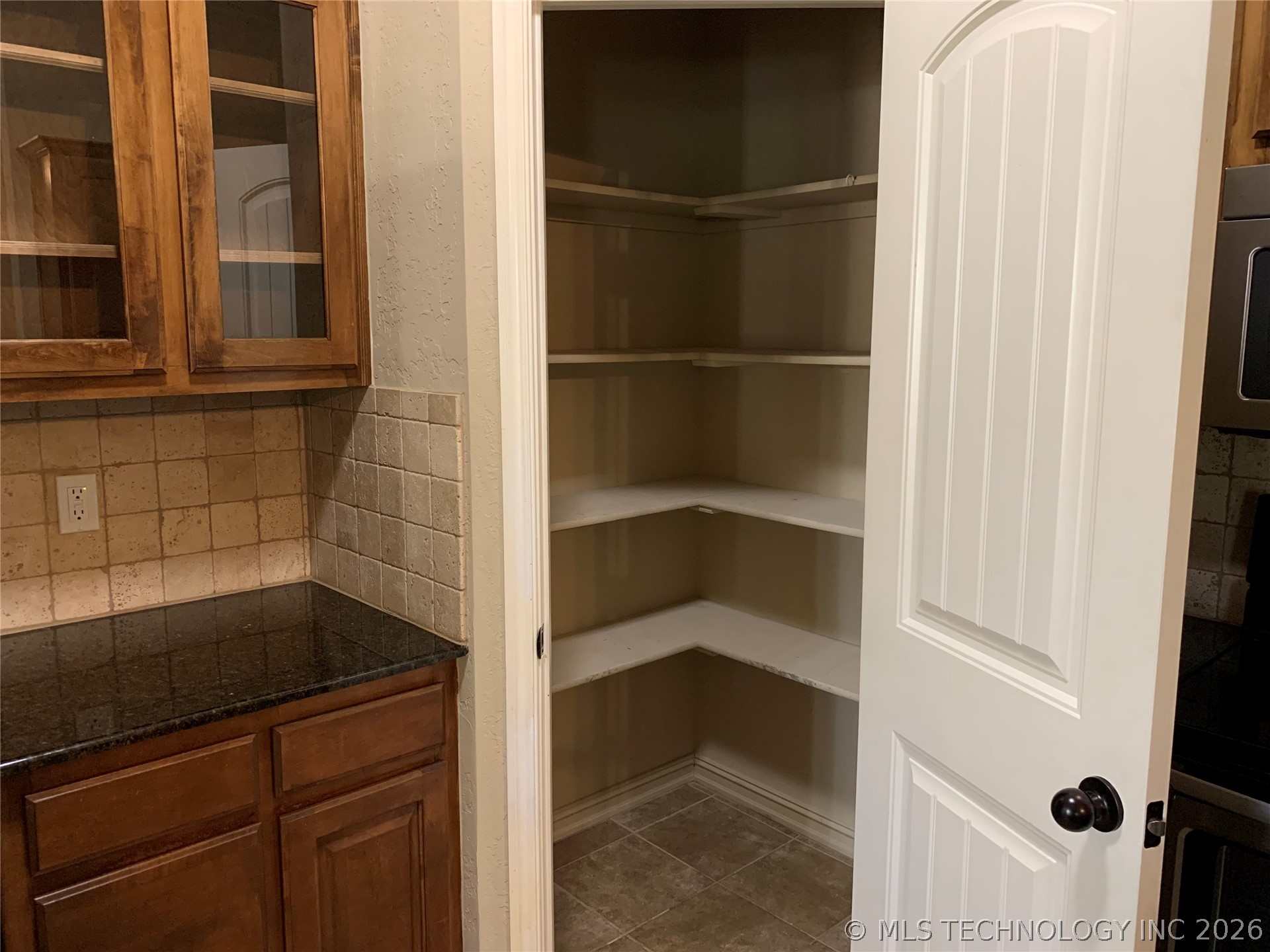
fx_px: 954
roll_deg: +0.0
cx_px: 635
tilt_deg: -8.4
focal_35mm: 26
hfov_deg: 67.3
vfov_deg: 53.1
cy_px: 476
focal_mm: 4.25
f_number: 1.8
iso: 400
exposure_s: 1/40
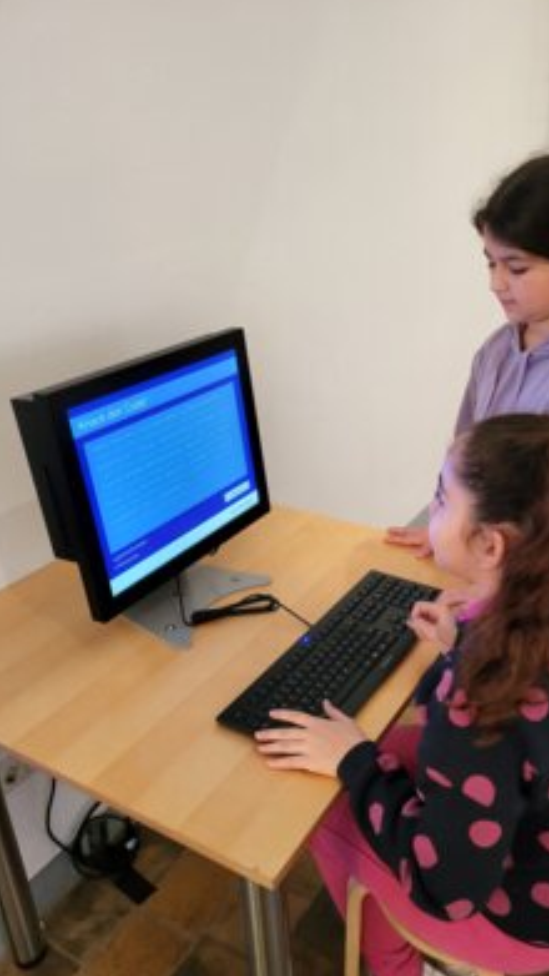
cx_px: 364
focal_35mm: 29
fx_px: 750
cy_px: 482
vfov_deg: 66.1
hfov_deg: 39.7
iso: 640
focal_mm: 5.4
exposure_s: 1/50
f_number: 1.8
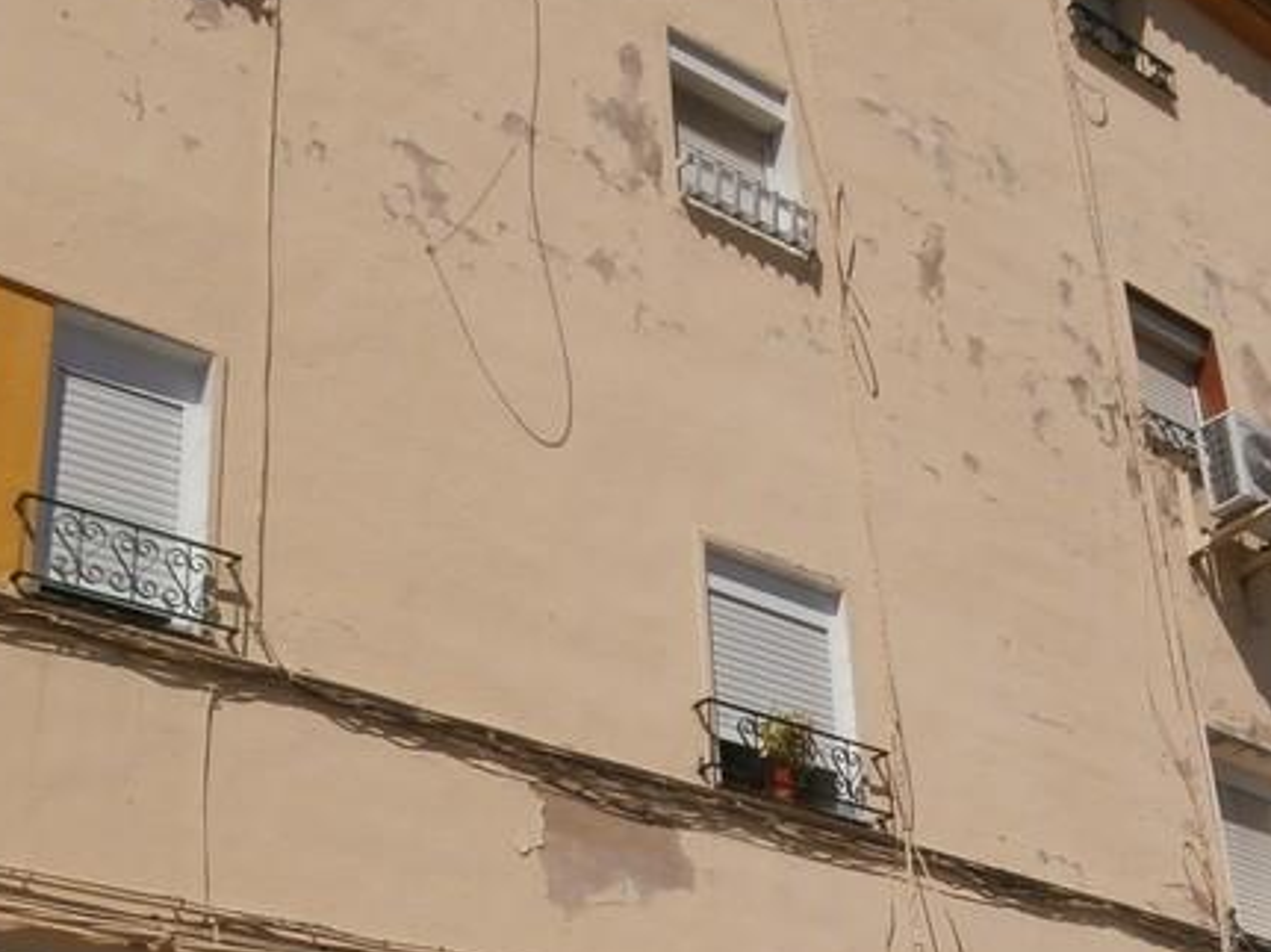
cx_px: 761
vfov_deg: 25.5
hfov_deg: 33.7
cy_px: 663
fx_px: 2092
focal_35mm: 57
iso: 100
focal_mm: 4.2
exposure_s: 1/640
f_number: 7.9
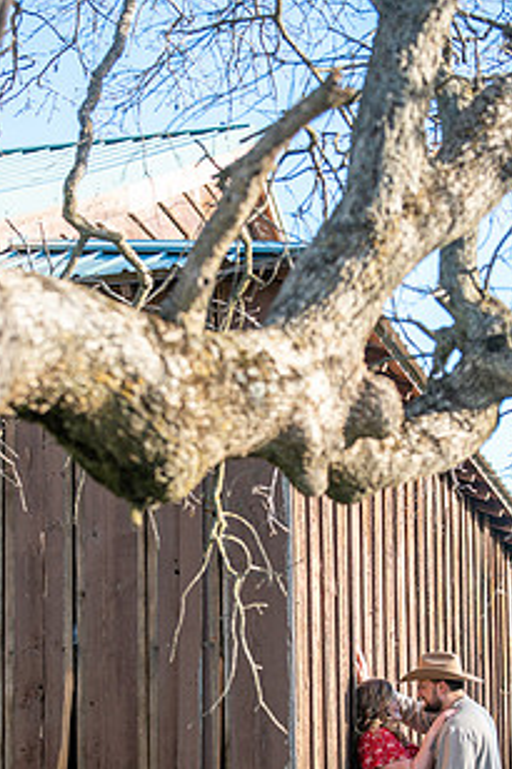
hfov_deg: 11.7
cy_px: 499
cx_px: 277
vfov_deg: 17.5
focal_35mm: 117
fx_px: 2499
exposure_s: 1/250
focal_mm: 80
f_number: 2.8
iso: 50
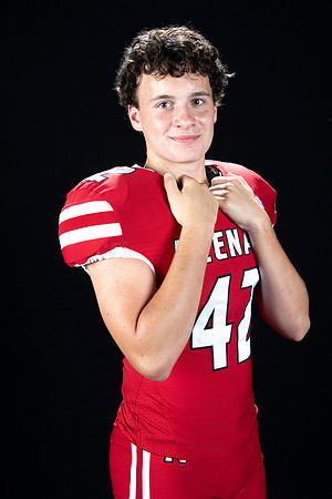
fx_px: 775
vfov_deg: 35.6
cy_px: 250
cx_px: 166
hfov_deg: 24.2
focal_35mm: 56
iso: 320
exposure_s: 1/160
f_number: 9
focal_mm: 56
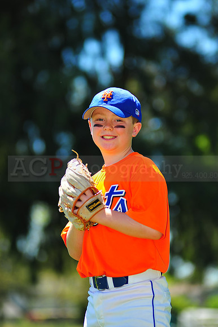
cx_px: 109
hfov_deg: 7.6
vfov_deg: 11.4
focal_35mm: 180
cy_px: 164
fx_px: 1637
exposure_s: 1/800
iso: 200
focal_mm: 180
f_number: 4
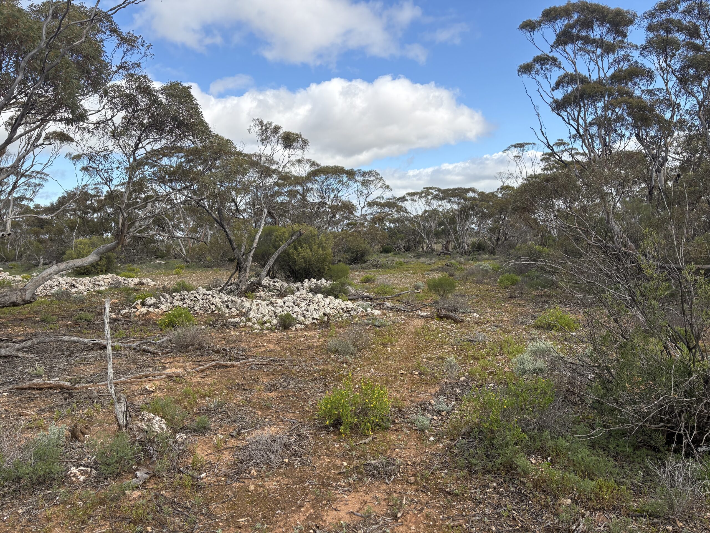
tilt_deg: -5.0
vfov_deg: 53.1
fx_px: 533
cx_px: 355
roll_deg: +1.7
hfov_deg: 67.3
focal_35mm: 26
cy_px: 266
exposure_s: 1/1901
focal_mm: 5.96
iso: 50
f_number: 1.6
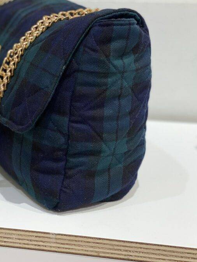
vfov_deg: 24.6
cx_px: 56
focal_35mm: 79
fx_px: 599
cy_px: 100
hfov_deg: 18.6
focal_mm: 6
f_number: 2
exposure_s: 1/100
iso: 64
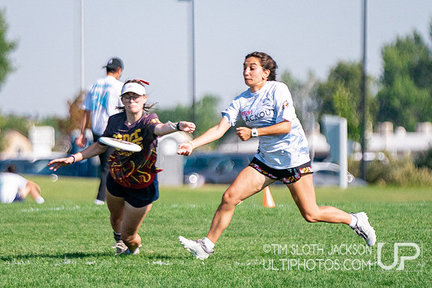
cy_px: 121
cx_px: 159
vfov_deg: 2.6
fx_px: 6415
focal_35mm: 534
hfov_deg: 3.9
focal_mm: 200
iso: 1000
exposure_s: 1/16000
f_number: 2.8
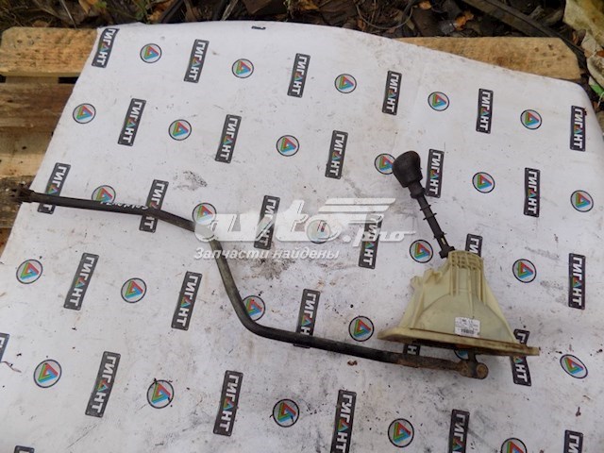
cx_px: 302
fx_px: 401
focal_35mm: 23
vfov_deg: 58.9
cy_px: 226
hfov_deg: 73.9
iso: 80
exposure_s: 1/320
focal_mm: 4
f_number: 3.1
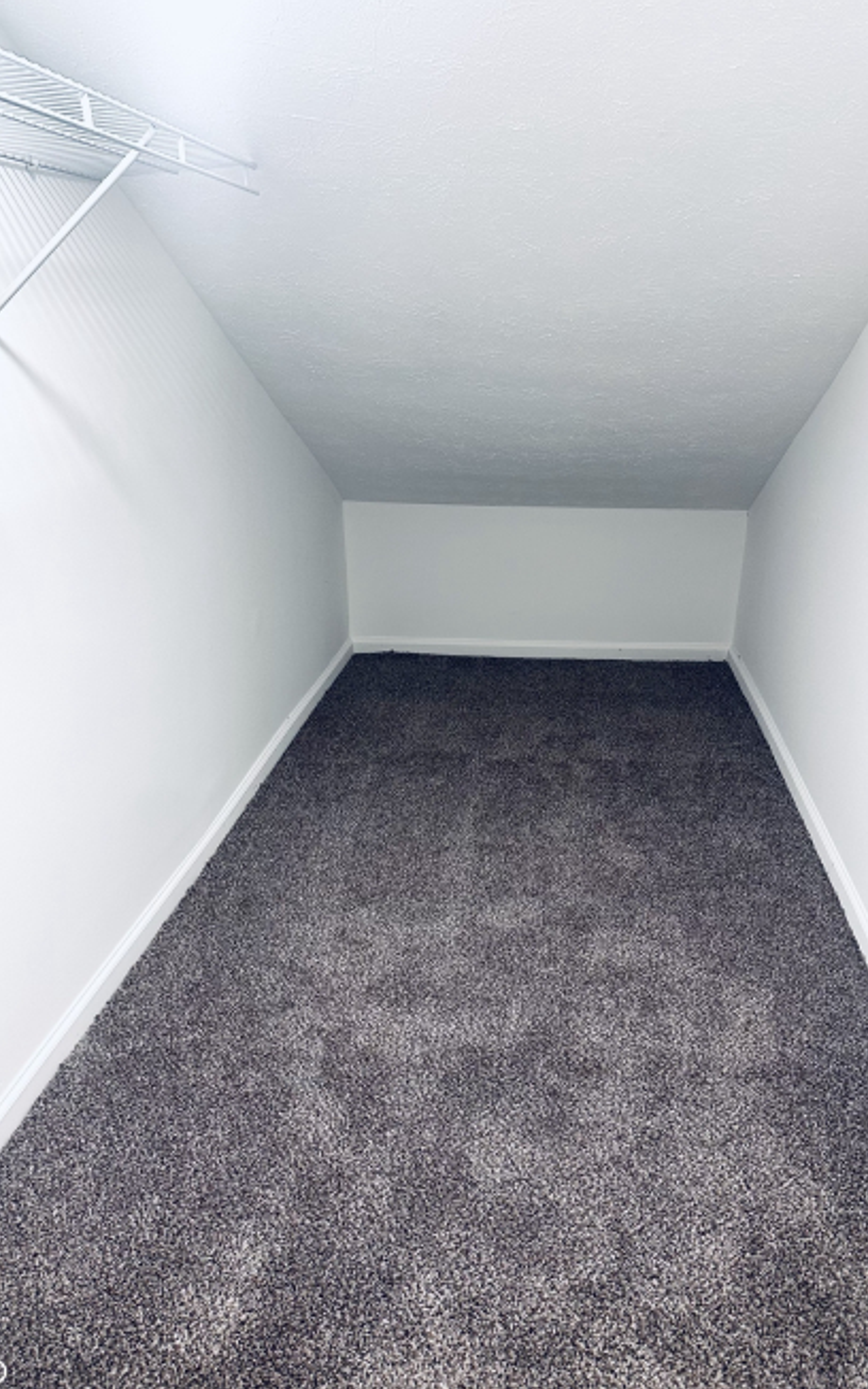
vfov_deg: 70.4
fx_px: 984
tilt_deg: -21.1
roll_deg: +0.0
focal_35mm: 26
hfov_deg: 47.6
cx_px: 457
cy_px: 705
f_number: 1.78
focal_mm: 6.86
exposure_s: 1/74
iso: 250
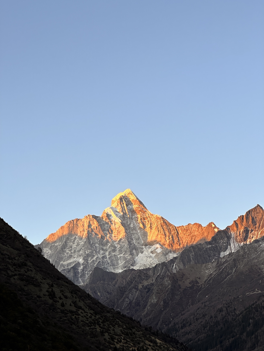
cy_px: 176
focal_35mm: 77
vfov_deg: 25.3
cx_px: 132
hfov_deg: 19.1
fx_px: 783
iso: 50
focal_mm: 9
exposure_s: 1/99
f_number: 2.8
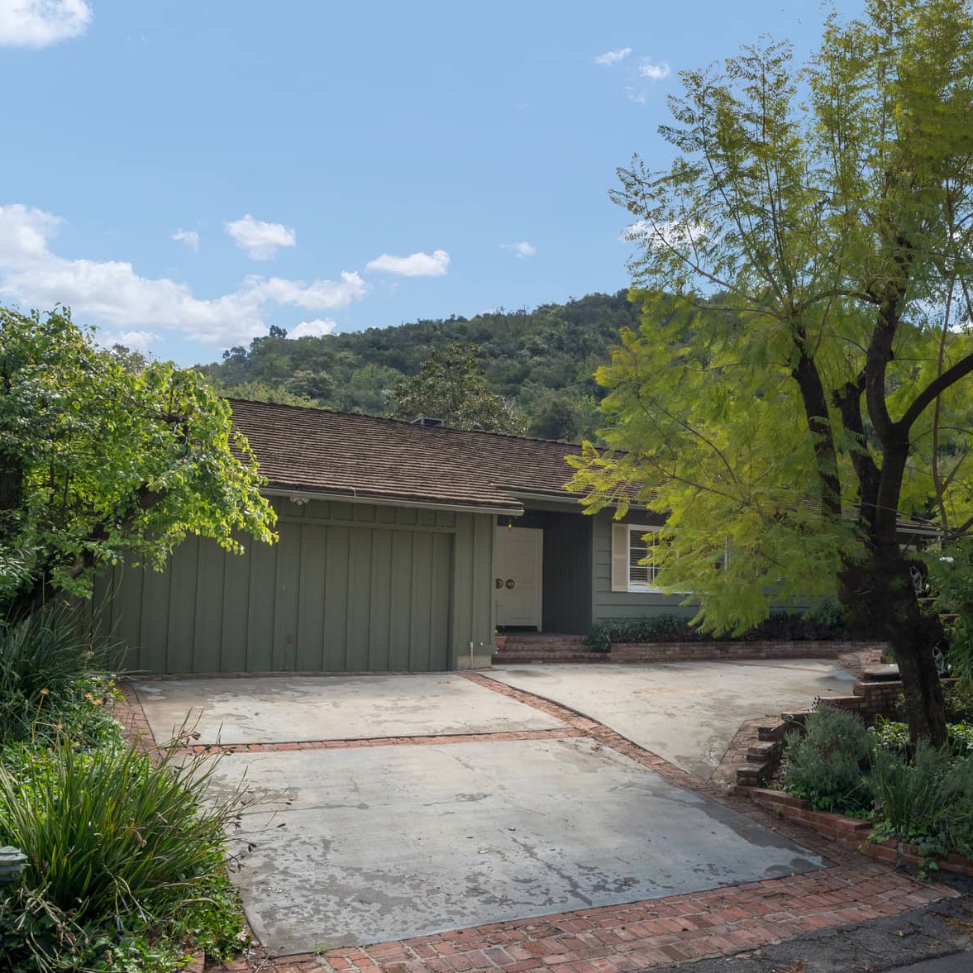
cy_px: 484
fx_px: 827
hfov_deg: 60.1
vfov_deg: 60.9
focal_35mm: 26
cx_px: 608
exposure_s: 1/400
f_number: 14
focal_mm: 20
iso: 320
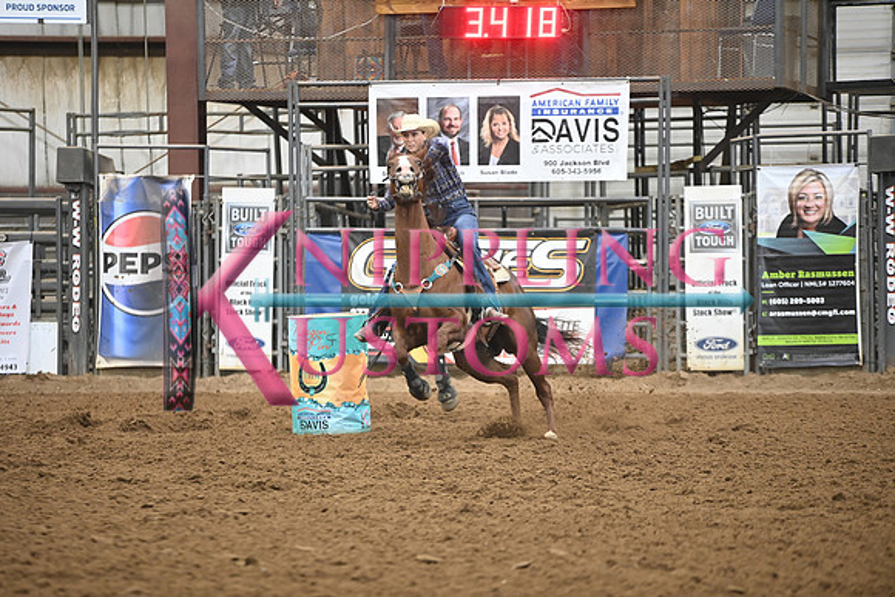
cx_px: 448
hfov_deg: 10.3
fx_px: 4973
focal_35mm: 200
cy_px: 298
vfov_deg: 6.9
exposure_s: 1/250
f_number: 2.8
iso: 3200
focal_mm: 200
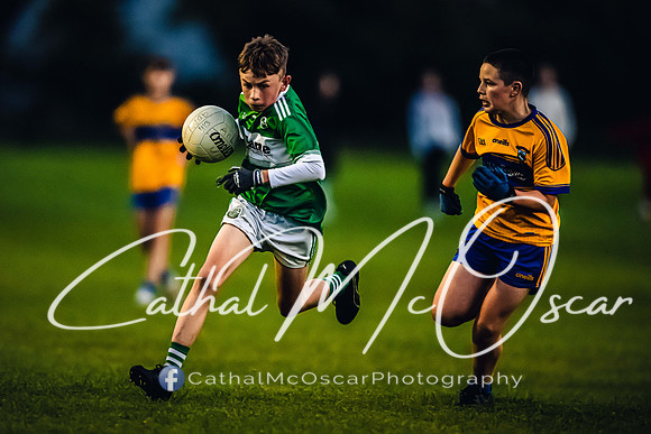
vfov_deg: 2.6
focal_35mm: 535
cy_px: 192
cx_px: 264
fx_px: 9683
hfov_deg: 3.9
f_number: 2.8
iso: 4000
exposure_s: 1/500
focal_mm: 400
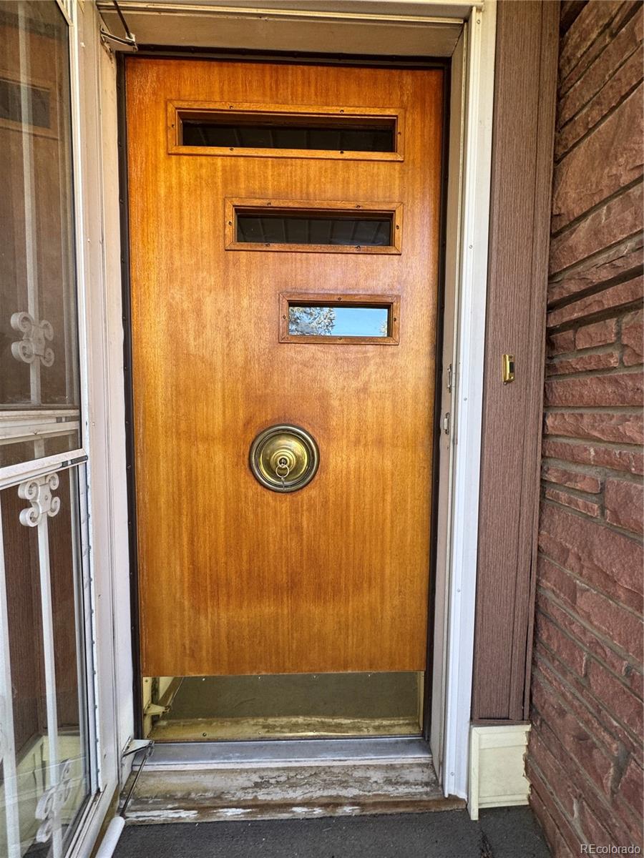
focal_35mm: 14
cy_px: 429
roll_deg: -1.6
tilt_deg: -5.2
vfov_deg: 102.1
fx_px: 347
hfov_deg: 85.7
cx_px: 322
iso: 80
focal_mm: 2.22
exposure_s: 1/99
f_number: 2.2
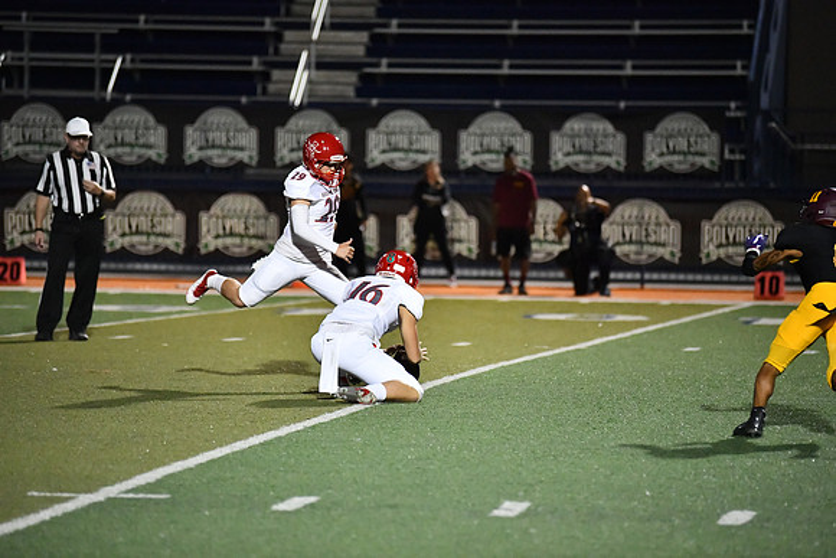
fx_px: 4645
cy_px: 279
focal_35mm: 200
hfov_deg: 10.3
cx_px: 418
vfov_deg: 6.9
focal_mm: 200
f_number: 2.8
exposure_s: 1/3200
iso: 11400
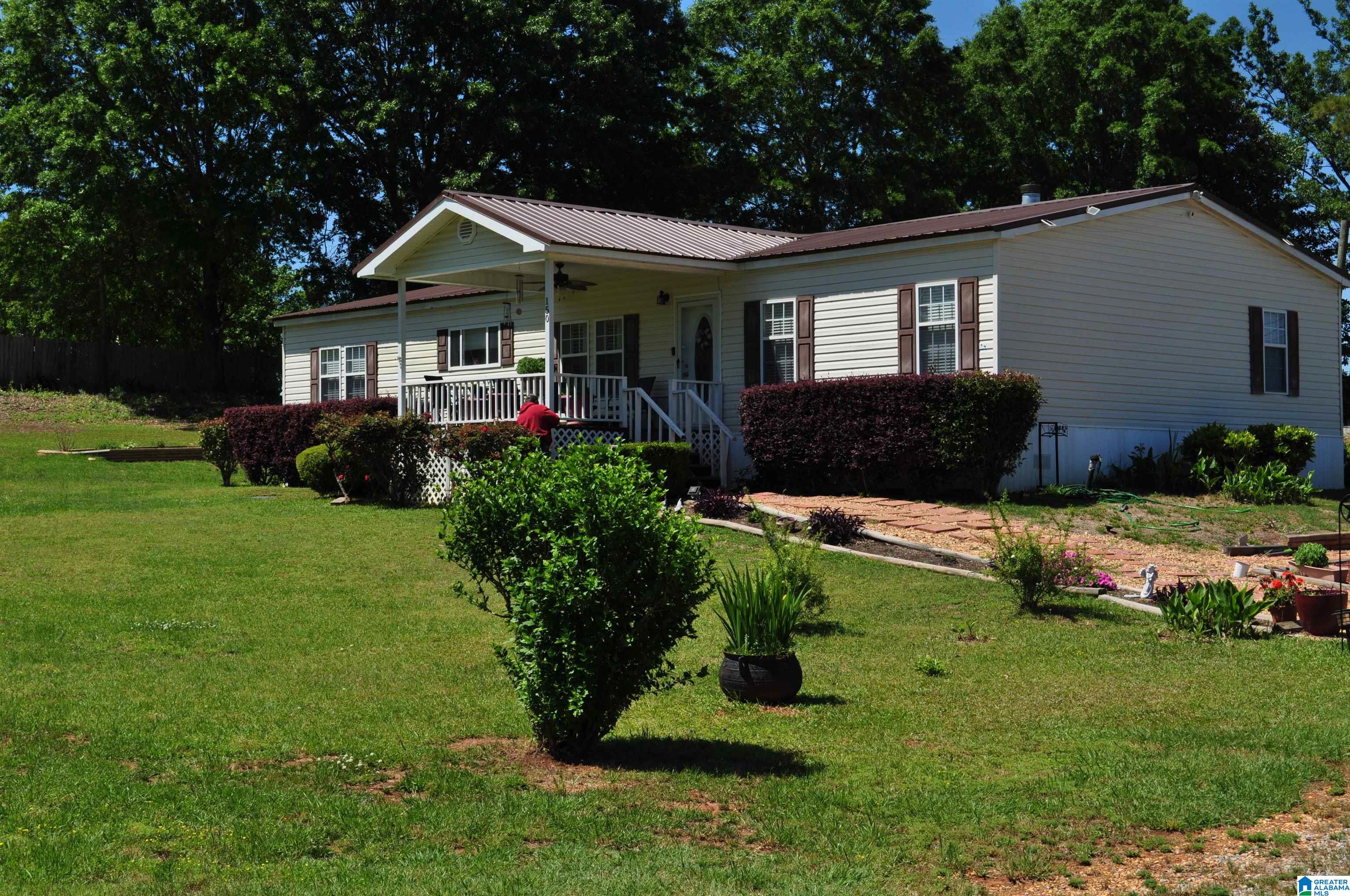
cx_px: 675
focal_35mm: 52
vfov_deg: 25.7
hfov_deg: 37.9
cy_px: 448
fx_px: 1966
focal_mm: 35
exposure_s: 1/500
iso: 200
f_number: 11
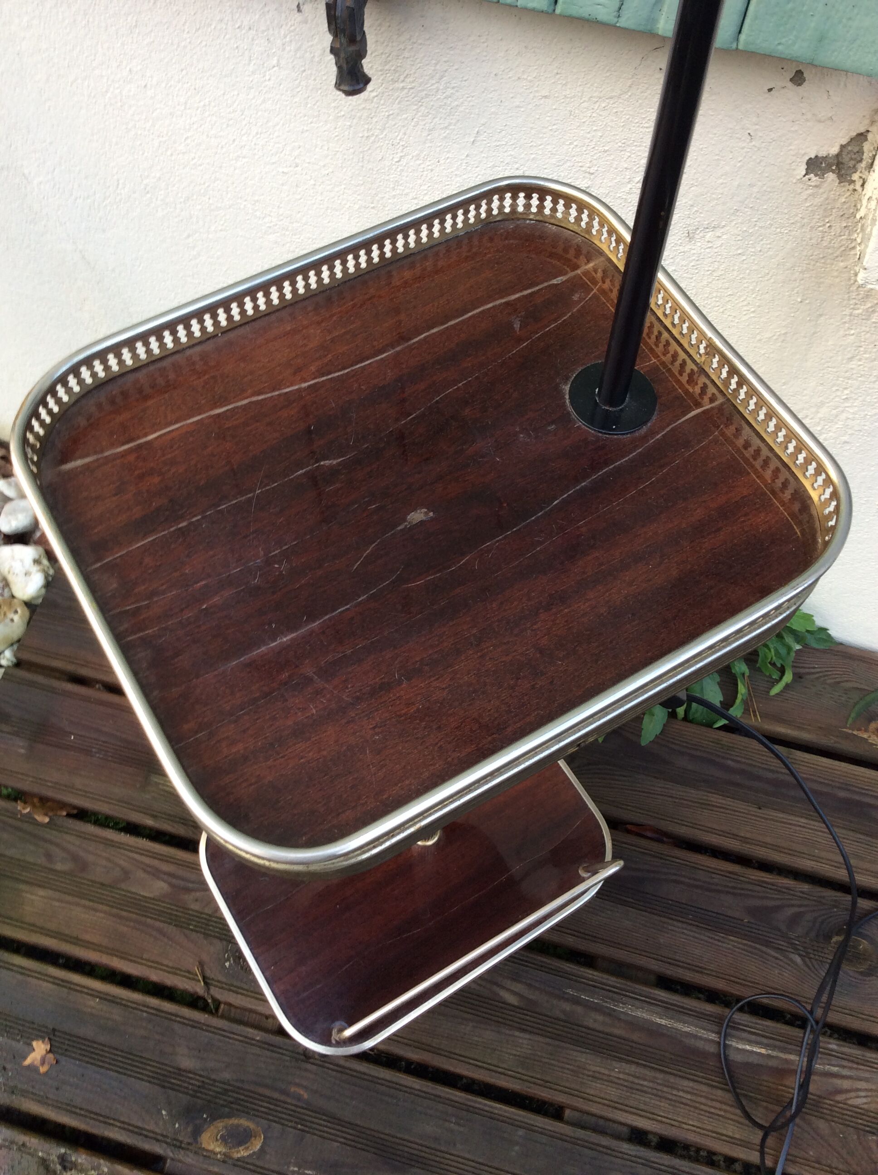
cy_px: 588
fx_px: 1085
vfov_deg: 56.9
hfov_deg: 44.1
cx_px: 439
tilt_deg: -60.5
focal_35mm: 32
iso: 32
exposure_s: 1/33
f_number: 2.4
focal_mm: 3.3
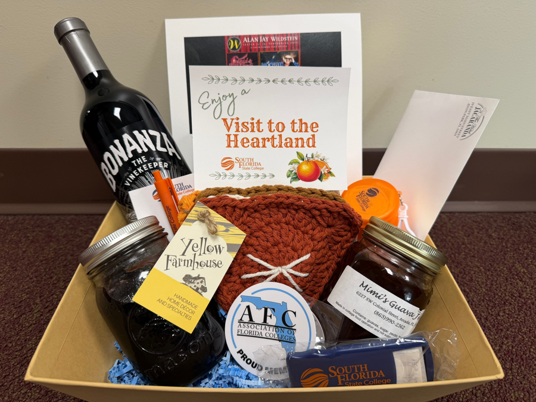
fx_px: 372
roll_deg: -1.3
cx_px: 268
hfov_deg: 71.6
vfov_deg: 56.8
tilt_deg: -33.2
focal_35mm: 24
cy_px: 201
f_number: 1.78
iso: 125
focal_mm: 6.76
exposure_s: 1/60
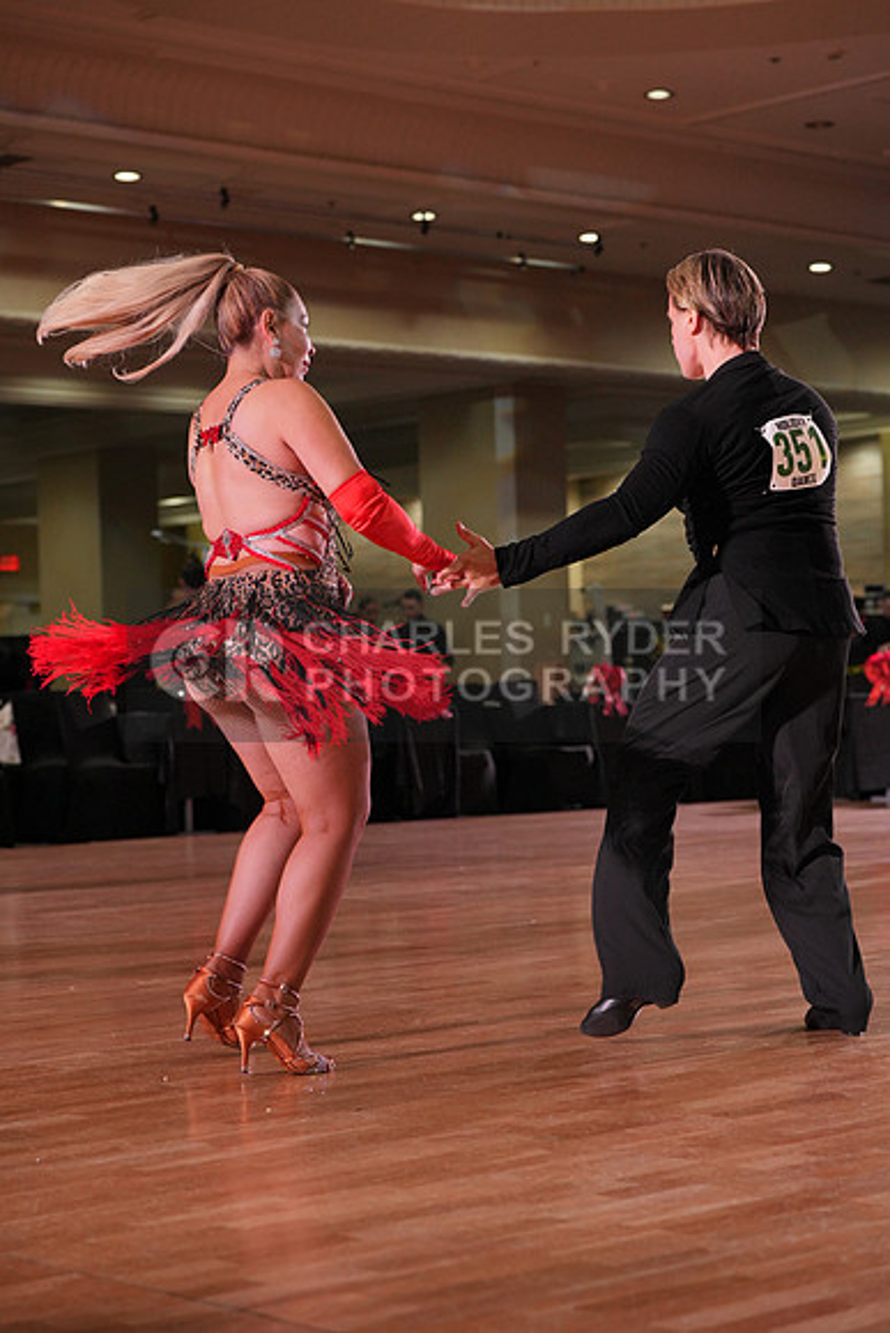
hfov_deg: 19.5
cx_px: 445
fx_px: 2594
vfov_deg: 28.8
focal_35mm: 70
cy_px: 666
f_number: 4
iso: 1600
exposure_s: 1/500
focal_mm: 70
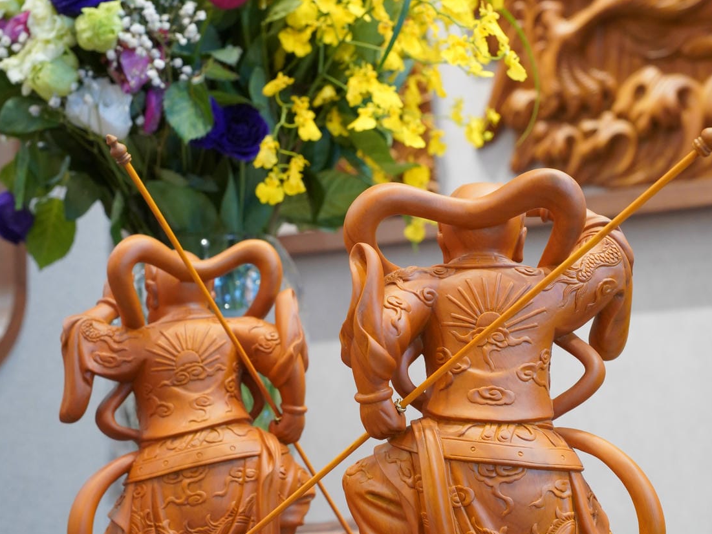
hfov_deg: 34.9
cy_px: 286
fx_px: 1131
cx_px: 374
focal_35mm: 55
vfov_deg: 26.6
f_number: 7.1
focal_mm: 35
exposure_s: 1/50
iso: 3200
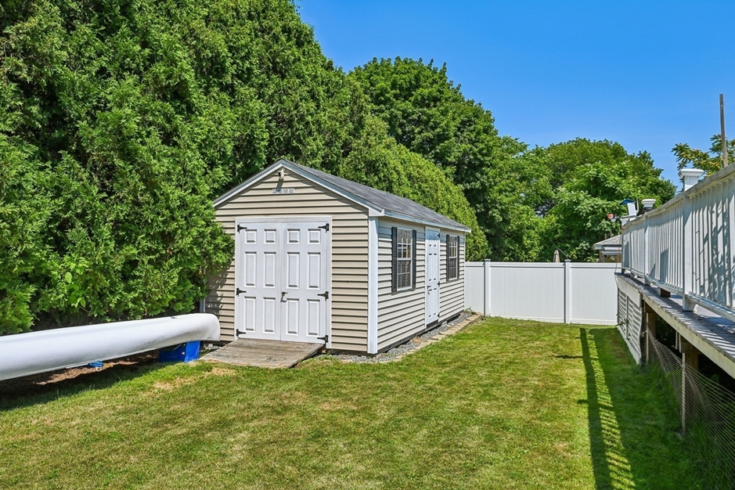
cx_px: 399
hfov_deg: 73.6
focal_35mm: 24
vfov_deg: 53.1
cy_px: 249
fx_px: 490
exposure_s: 1/1250
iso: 400
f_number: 8
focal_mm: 22
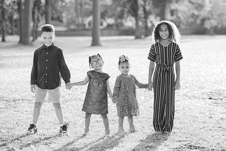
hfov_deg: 21.5
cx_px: 126
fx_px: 595
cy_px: 76
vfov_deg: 14.4
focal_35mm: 95
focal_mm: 85
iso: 320
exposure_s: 1/500
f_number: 2.5
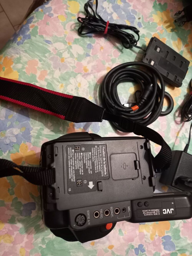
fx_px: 185
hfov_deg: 54.9
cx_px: 96
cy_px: 128
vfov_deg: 69.4
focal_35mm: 25
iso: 500
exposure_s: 1/20
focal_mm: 4.6
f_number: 2
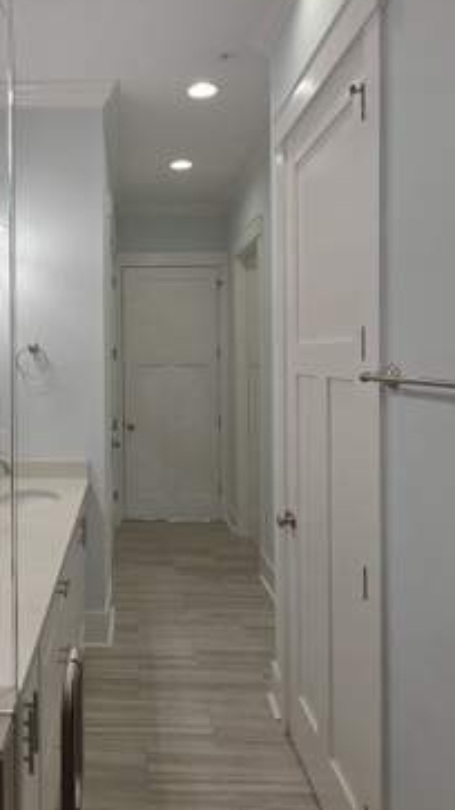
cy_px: 361
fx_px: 537
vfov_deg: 73.8
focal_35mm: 25
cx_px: 85
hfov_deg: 43.6
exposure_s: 1/120
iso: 50
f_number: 1.9
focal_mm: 2.2
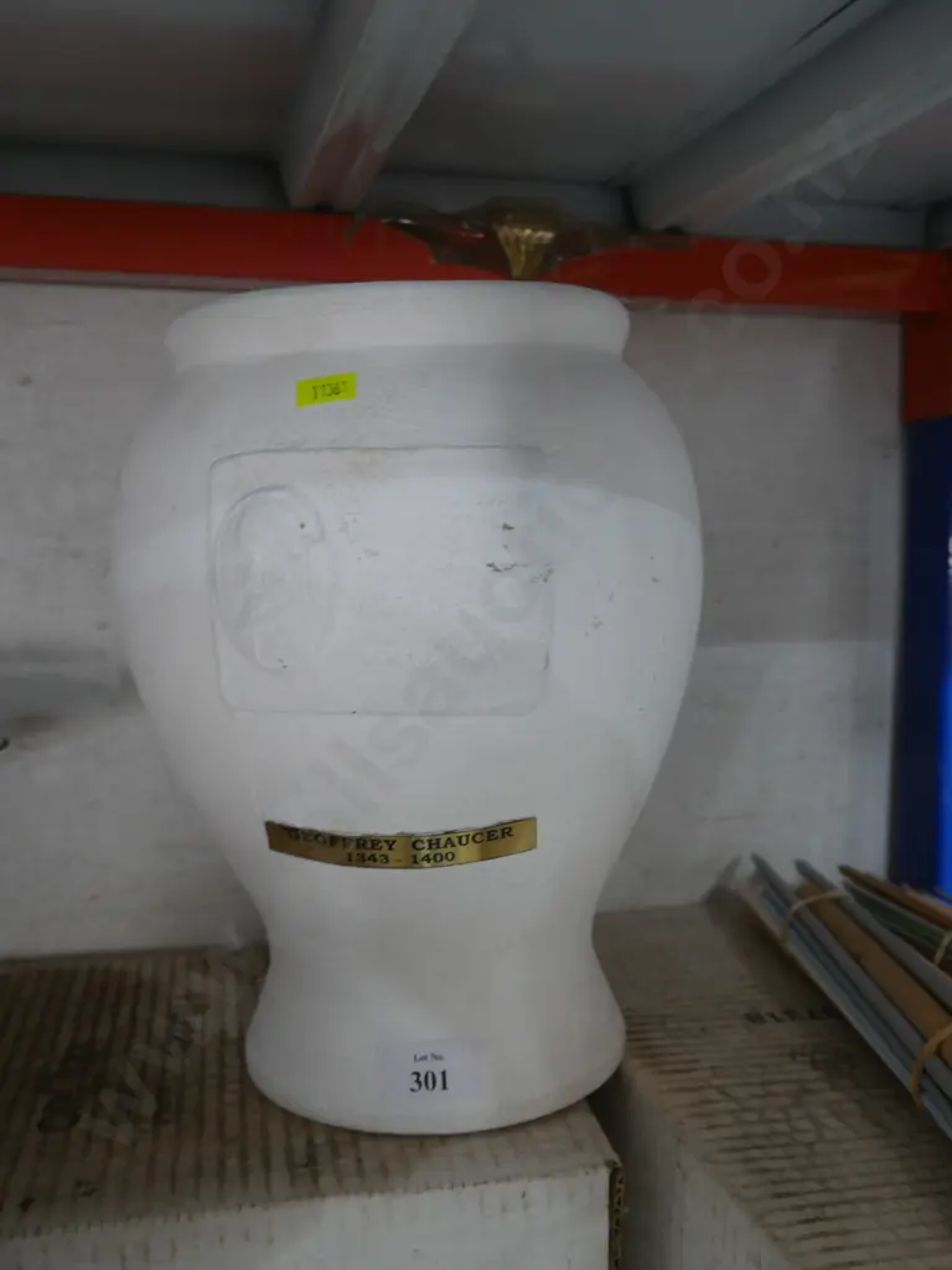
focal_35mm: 32
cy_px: 635
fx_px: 1173
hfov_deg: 44.2
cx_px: 476
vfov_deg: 56.8
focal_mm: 16
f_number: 3.6
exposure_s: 1/60
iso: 1000
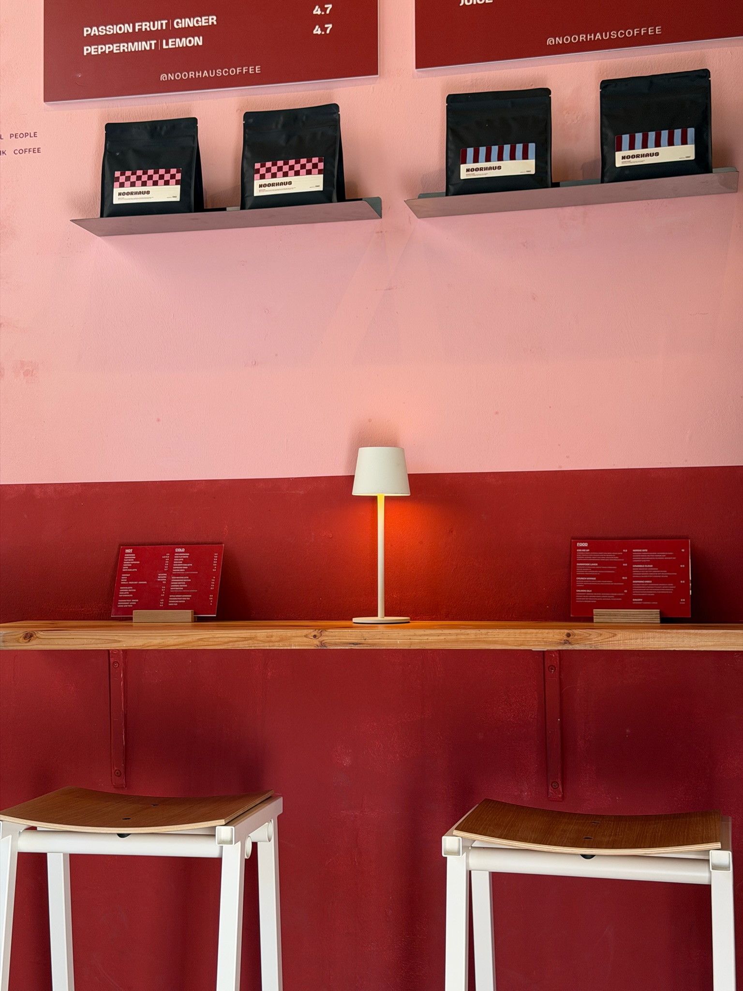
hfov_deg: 30.3
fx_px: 1374
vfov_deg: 39.7
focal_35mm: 48
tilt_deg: +3.2
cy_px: 496
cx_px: 372
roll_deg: +0.1
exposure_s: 1/136
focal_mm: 6.76
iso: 50
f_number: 1.78
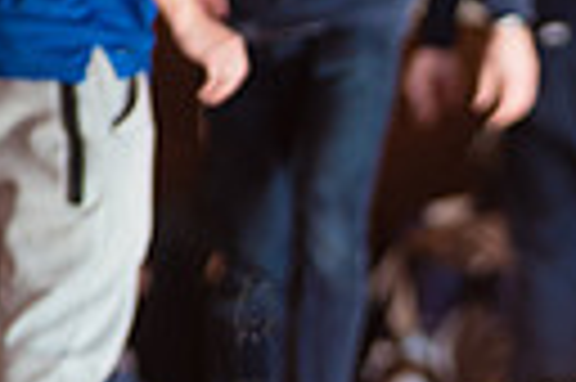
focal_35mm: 906
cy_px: 560
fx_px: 14477
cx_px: 832
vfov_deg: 1.5
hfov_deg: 2.3
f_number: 4
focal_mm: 200
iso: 400
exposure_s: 1/400
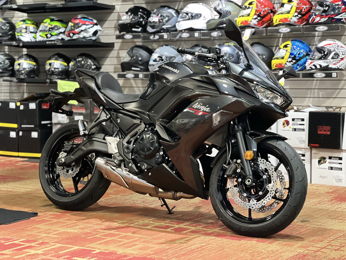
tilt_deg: -4.5
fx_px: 770
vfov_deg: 19.1
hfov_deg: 25.3
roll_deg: -0.4
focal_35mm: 77
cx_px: 173
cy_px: 130
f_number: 2.8
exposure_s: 1/15
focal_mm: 9
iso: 500
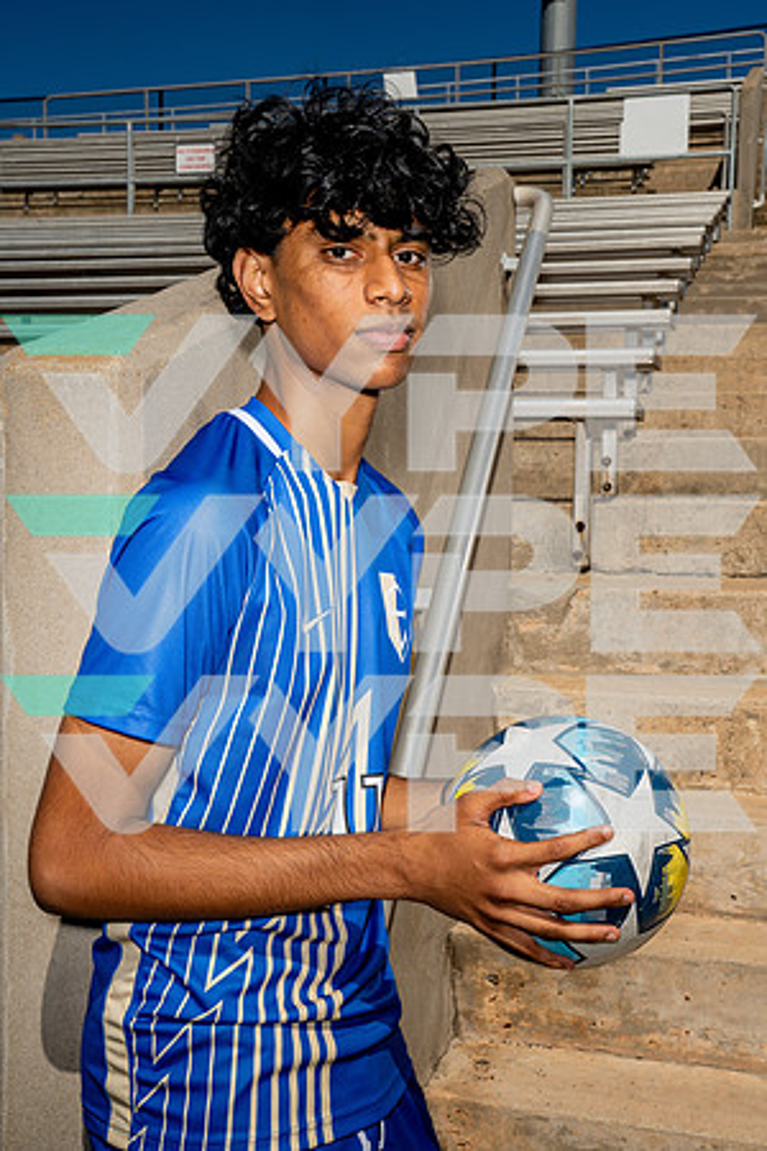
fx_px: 1534
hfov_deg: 28.1
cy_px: 576
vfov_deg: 41.1
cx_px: 384
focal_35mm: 48
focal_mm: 48
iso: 100
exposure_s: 1/250
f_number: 14
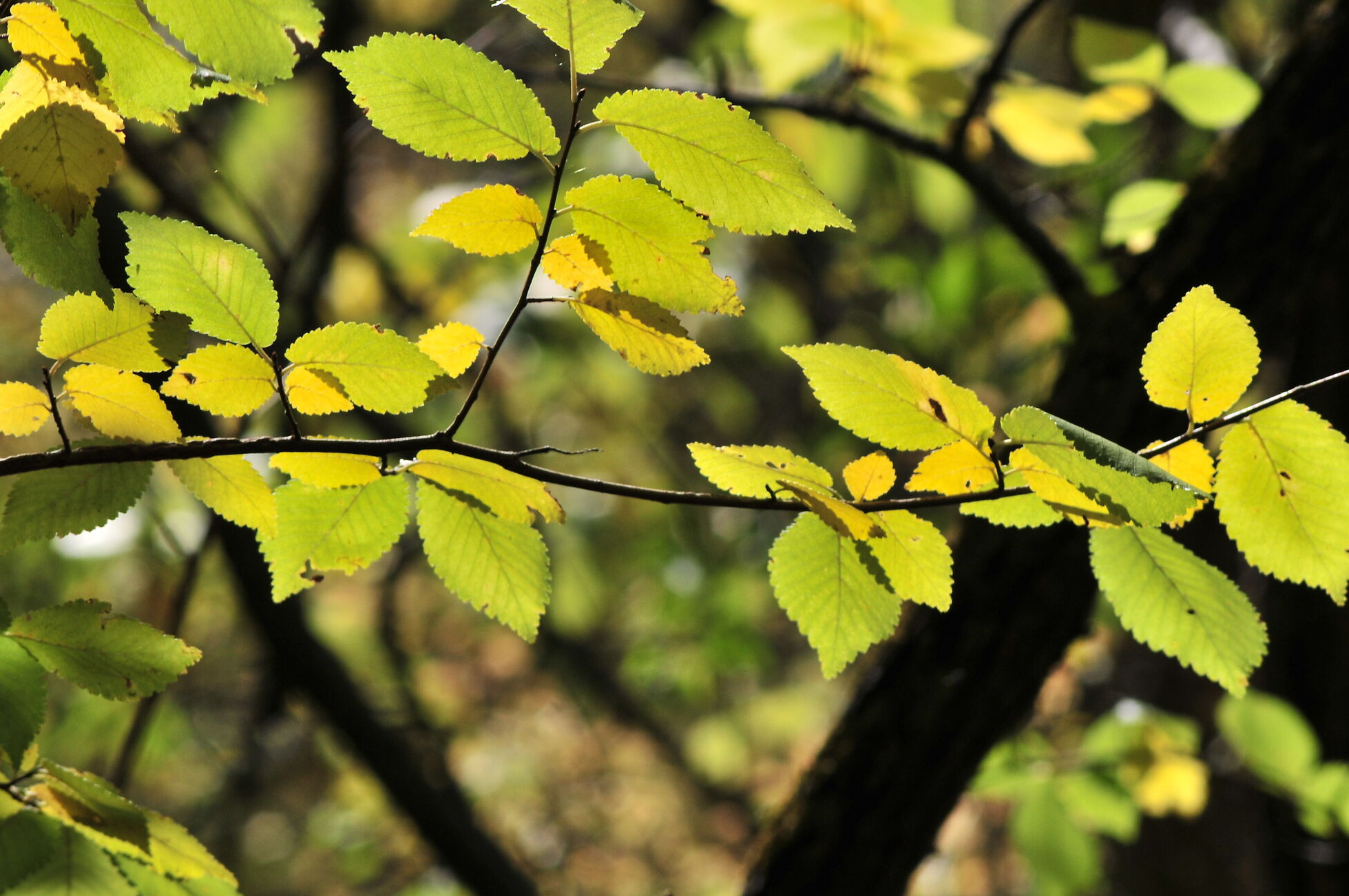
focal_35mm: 386
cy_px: 403
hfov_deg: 5.3
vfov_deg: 3.6
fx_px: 14446
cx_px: 684
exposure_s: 1/500
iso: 200
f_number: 11
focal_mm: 210
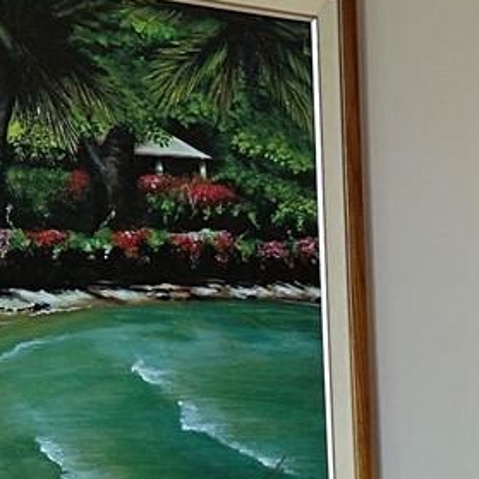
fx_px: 2067
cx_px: 997
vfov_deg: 12.6
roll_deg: -0.4
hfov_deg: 11.7
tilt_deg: -8.9
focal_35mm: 132
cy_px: 711
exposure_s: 1/120
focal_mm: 5.7
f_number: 1.5
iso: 64
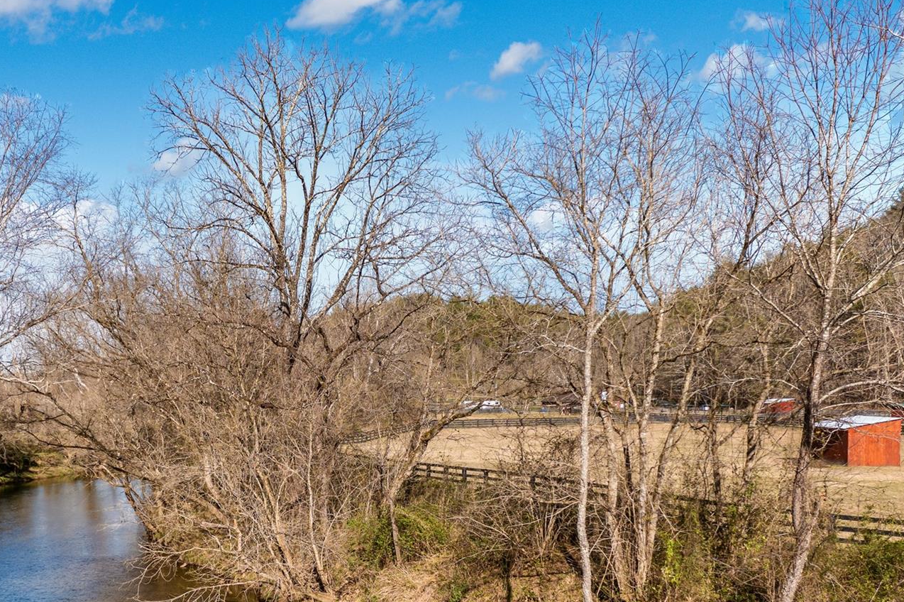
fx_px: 1129
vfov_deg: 29.3
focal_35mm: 45
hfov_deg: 43.2
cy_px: 462
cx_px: 324
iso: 100
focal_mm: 10.3
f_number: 3.2
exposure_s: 1/1000
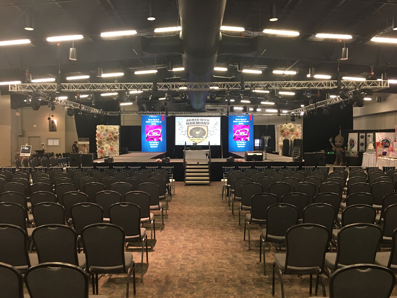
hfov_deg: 61.7
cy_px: 149
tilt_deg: -1.0
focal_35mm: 29
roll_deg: -0.3
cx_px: 198
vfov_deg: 48.2
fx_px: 333
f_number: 2.2
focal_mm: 4.15
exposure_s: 1/15
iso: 64
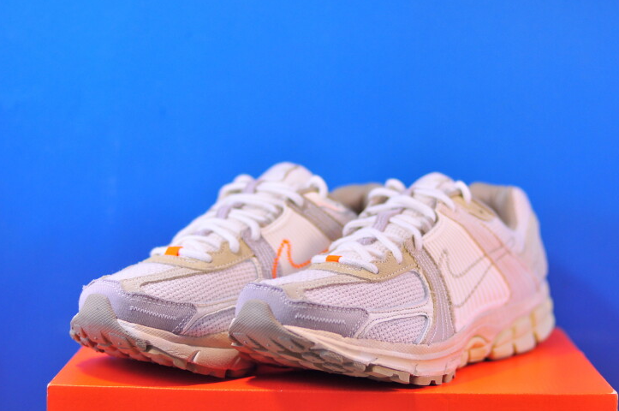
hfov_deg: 24.5
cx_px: 337
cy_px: 209
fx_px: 1425
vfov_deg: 16.4
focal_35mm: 83
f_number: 2
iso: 250
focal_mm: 50
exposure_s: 1/320
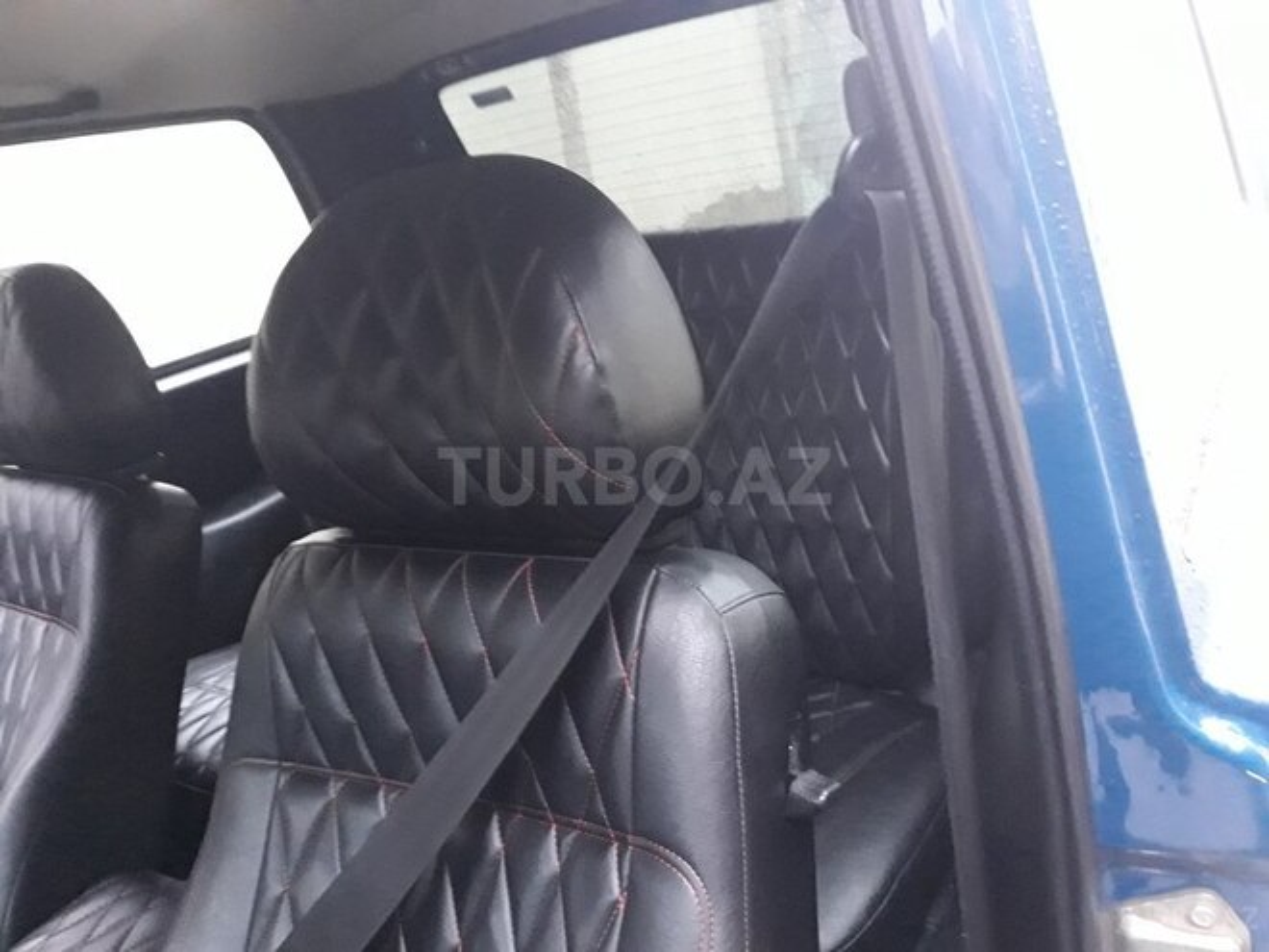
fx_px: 990
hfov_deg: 65.3
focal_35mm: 27
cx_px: 634
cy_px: 476
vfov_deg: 51.4
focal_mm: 3.71
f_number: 1.7
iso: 800
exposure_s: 1/17
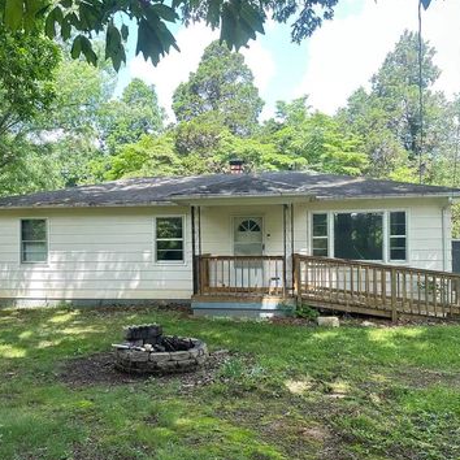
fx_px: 451
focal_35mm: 30
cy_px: 242
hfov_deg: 54.0
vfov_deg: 54.0
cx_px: 212
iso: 80
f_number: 1.78
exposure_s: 1/271
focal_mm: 6.86
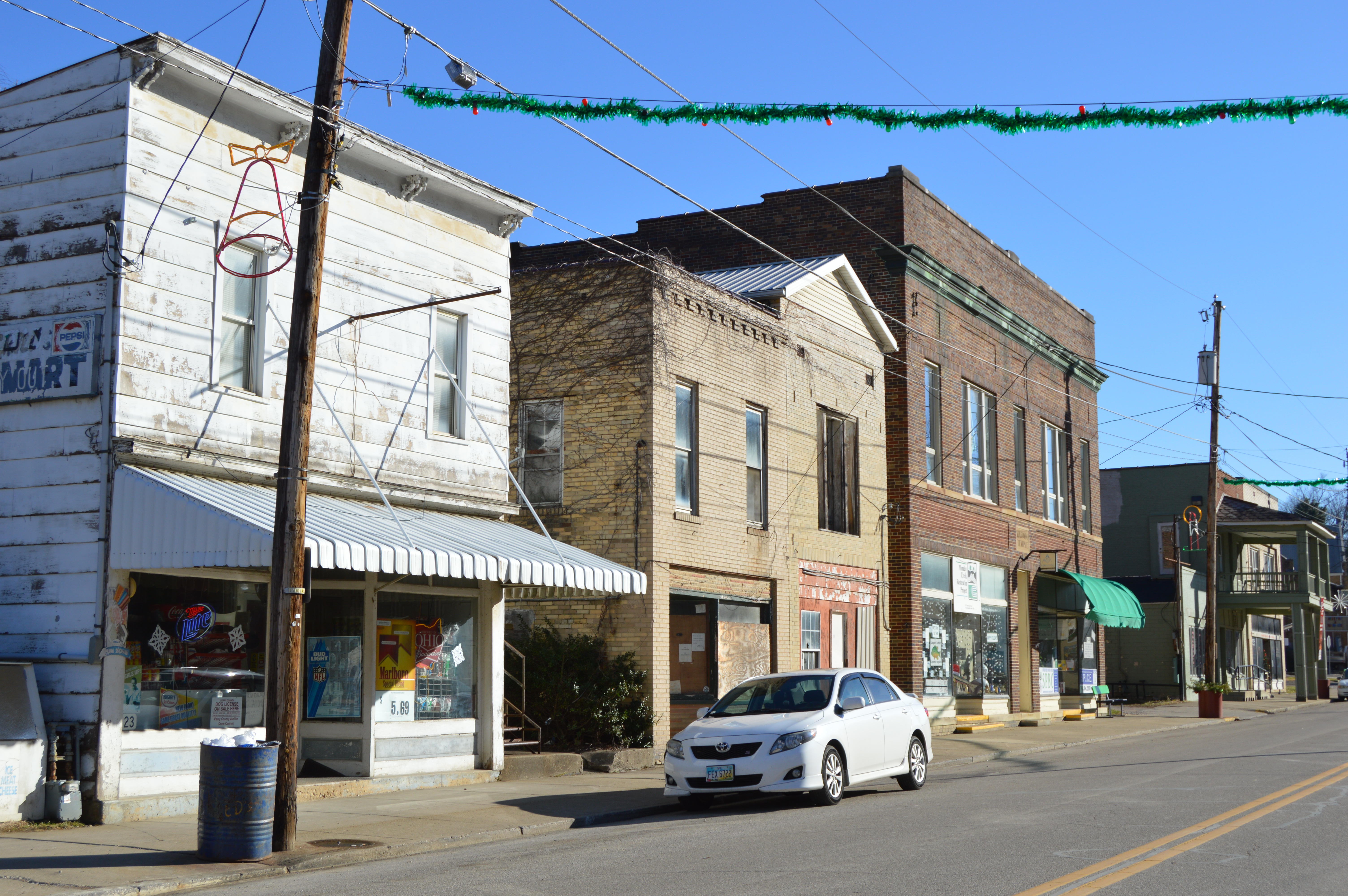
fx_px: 1740
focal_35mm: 46
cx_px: 674
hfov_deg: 42.4
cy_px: 448
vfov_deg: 28.9
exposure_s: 1/320
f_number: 9
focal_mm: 31
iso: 100
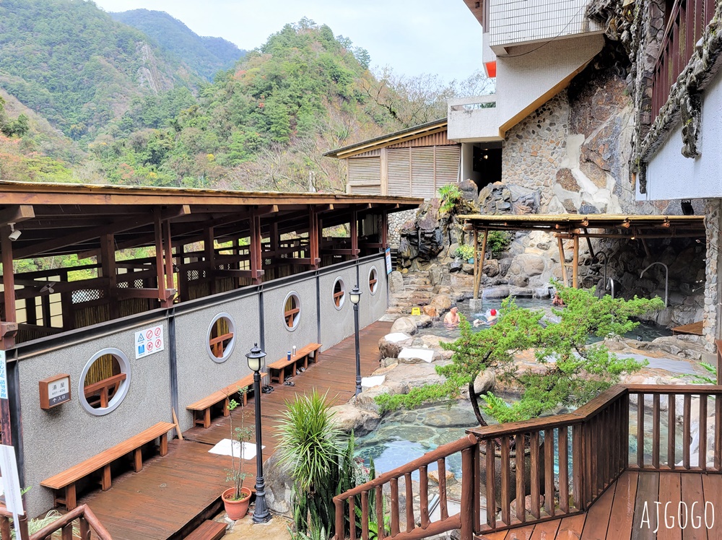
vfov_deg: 53.0
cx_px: 361
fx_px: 542
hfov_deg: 67.4
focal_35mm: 26
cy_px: 270
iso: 40
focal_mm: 5.4
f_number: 1.8
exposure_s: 1/160
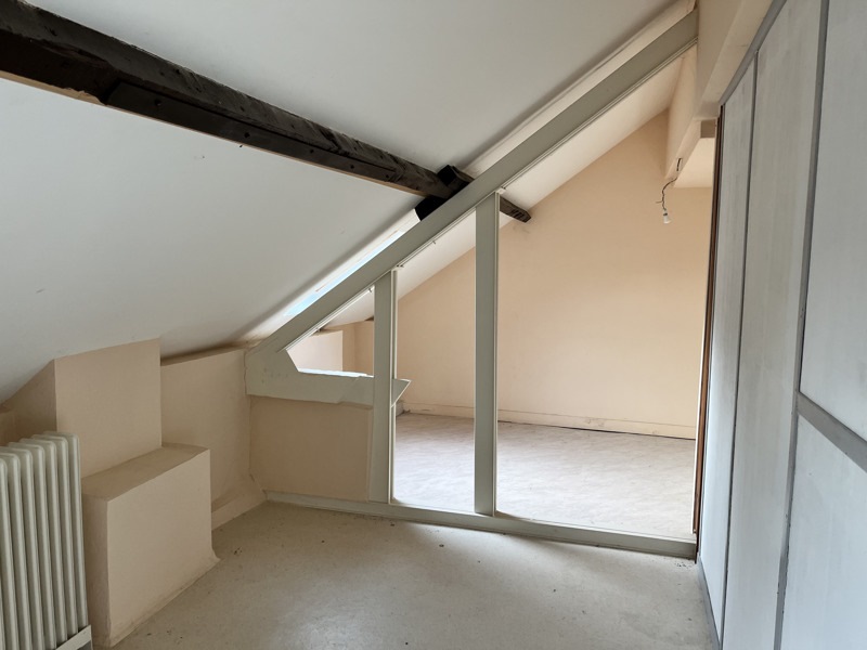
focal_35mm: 26
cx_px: 434
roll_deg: -0.8
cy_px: 325
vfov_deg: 53.1
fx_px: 651
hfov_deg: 67.3
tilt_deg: -4.4
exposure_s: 1/100
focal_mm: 5.1
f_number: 1.6
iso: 100
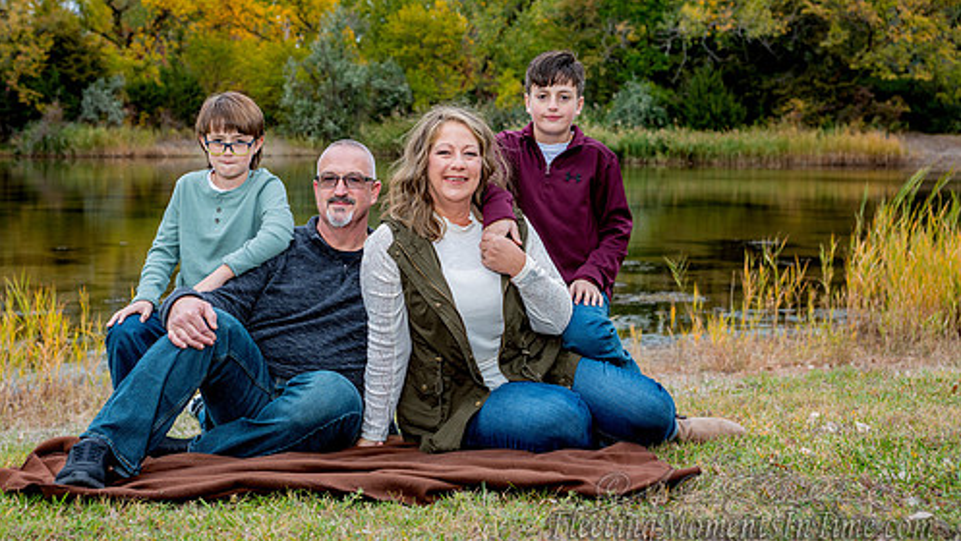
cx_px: 402
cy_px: 204
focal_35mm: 55
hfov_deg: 37.7
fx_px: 1402
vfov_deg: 21.8
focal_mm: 45
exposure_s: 1/125
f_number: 4
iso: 160
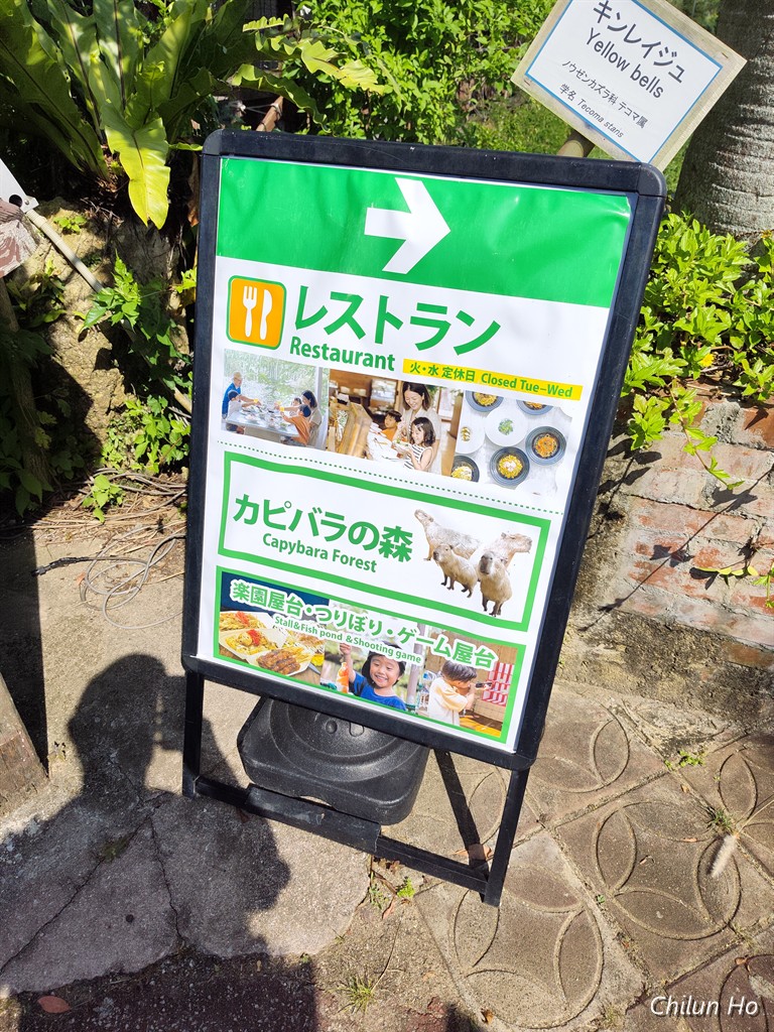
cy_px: 516
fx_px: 686
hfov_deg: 58.9
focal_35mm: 23
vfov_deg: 73.9
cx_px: 387
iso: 50
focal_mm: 6.07
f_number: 1.7
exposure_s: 1/1400
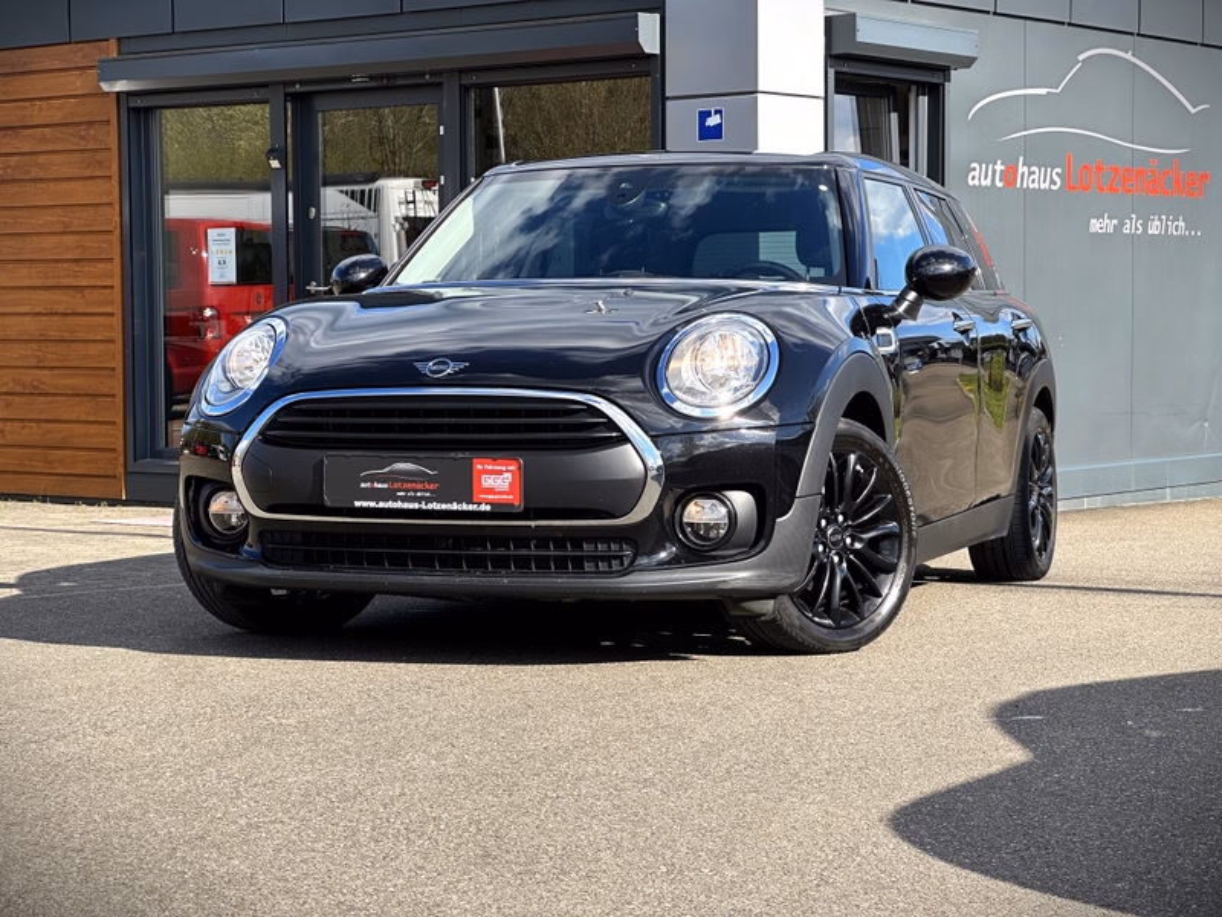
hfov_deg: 25.3
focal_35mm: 77
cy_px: 458
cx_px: 611
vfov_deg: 19.1
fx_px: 2718
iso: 32
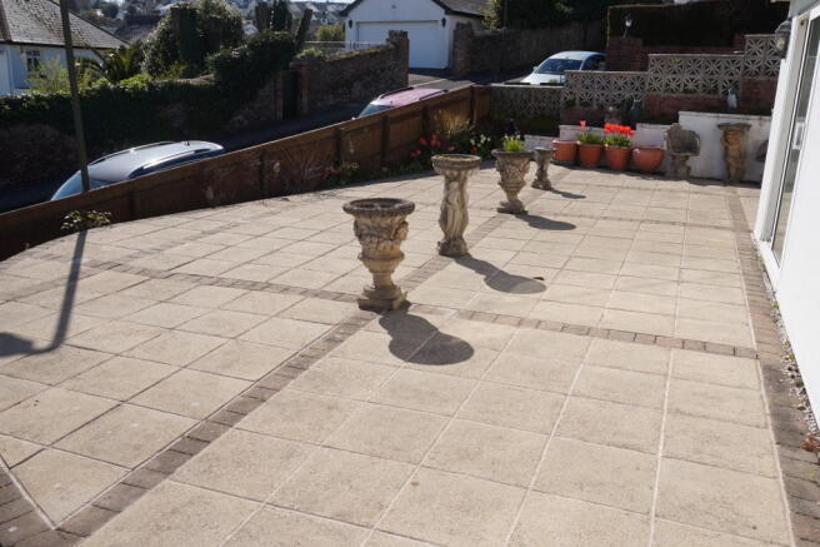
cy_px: 274
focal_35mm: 30
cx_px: 410
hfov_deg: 61.9
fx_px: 683
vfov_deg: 43.6
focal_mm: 20
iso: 100
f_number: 11
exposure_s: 1/160
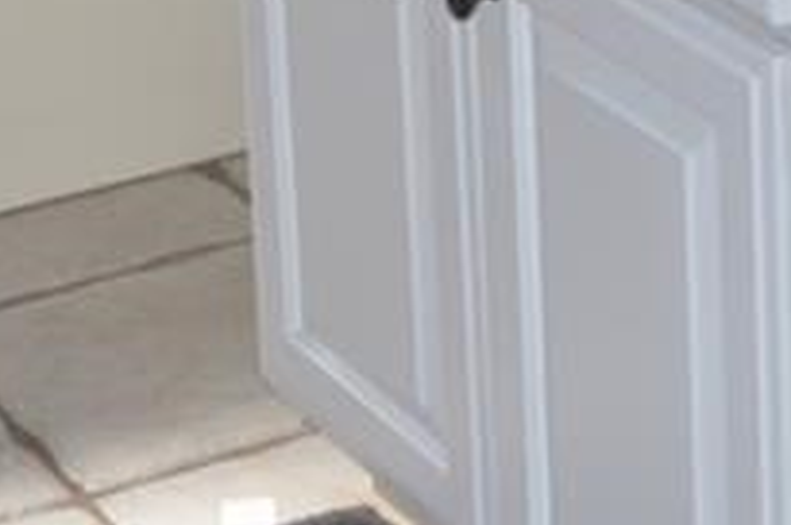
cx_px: 394
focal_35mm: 165
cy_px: -567
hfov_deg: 12.5
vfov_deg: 7.9
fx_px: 3620
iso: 100
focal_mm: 22
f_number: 4
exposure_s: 1/160
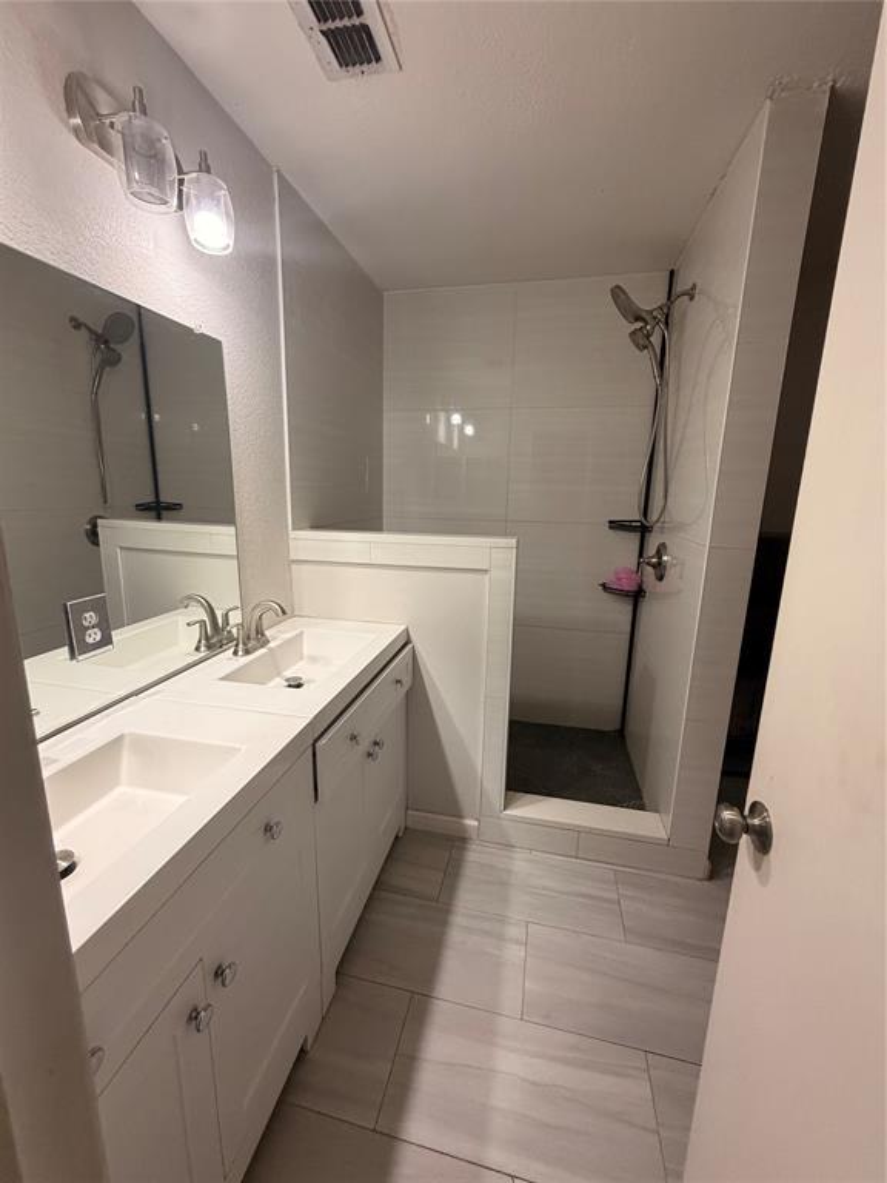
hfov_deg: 85.7
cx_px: 444
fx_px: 478
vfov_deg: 102.1
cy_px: 592
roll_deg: -2.3
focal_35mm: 14
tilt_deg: -11.0
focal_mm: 2.22
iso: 320
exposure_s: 1/80
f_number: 2.2
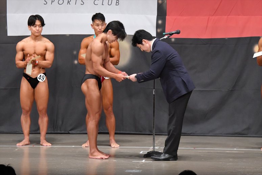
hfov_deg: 10.2
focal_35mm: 202
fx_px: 1469
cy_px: 88
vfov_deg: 6.8
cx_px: 131
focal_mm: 135
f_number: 5.6
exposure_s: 1/400
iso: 6400
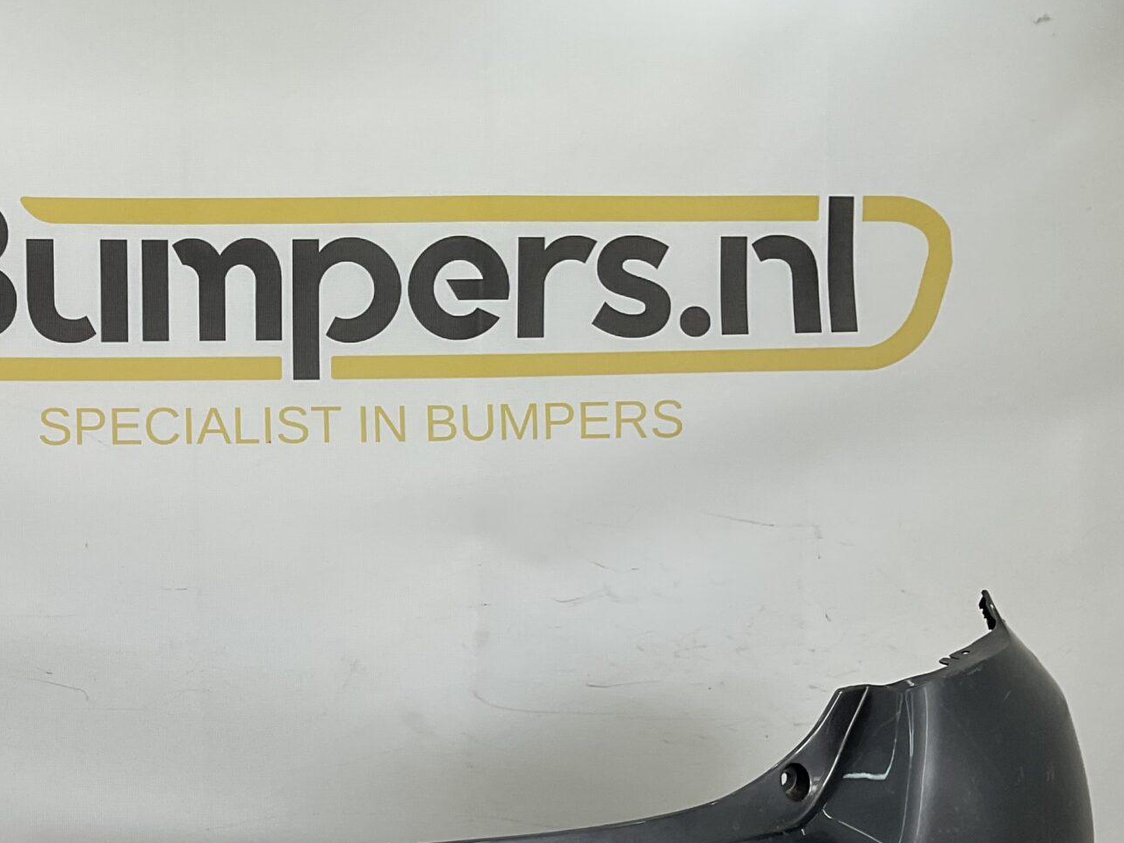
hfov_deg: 31.6
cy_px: 798
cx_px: 97
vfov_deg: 24.3
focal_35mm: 58
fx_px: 1883
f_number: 1.8
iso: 16
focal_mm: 3
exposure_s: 1/346
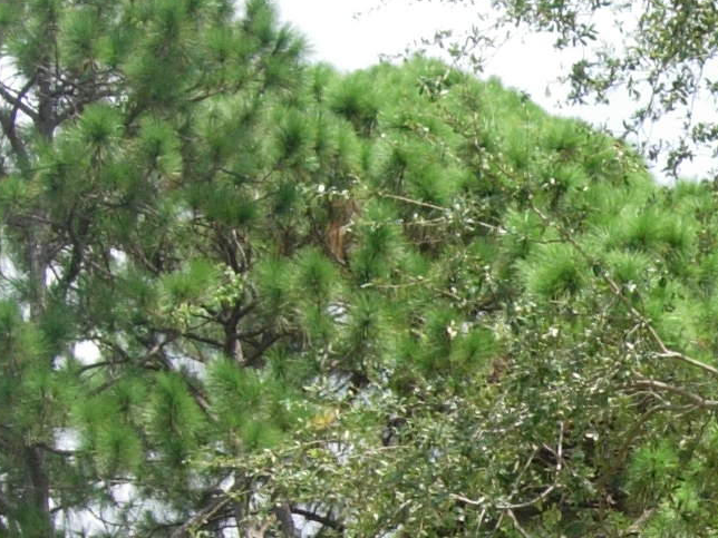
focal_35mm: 153
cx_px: 860
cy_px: 712
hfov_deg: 12.6
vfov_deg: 9.5
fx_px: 3174
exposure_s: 1/745
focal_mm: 7.8
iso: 64
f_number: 2.8
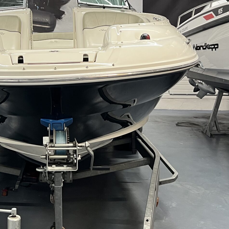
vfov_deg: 27.3
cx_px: 50
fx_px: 464
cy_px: 56
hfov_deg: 27.2
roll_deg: +0.7
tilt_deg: -1.2
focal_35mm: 62
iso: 125
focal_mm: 5.7
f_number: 1.5
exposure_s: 1/78
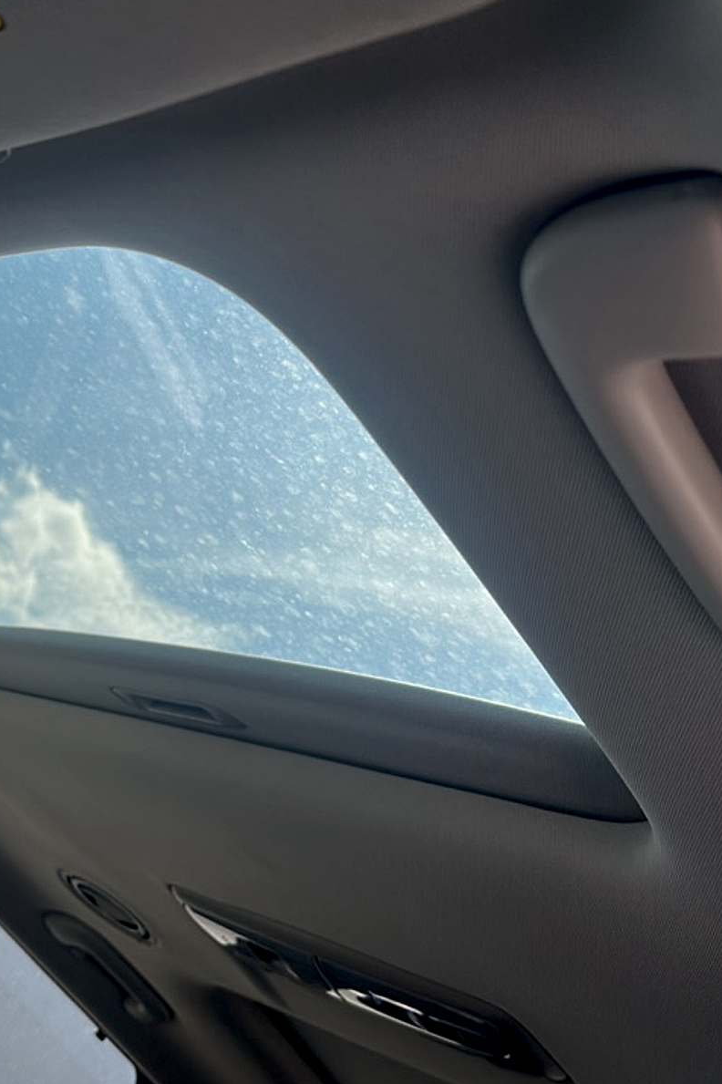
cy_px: 540
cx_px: 121
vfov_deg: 54.4
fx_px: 1053
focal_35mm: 35
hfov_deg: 36.3
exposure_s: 1/1110
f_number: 1.78
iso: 80
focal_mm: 6.86
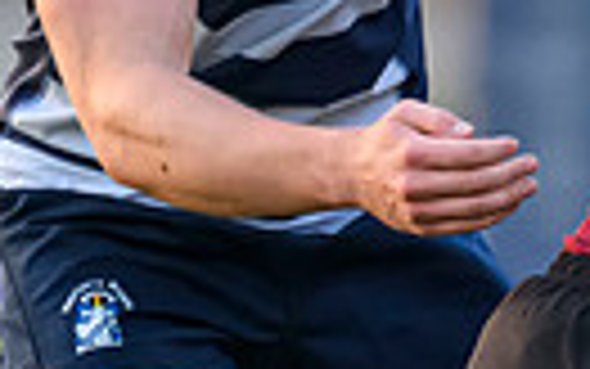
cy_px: 132
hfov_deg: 0.6
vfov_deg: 0.4
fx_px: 52876
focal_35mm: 3287
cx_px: 1116
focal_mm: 560
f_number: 4
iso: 3200
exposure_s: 1/1600
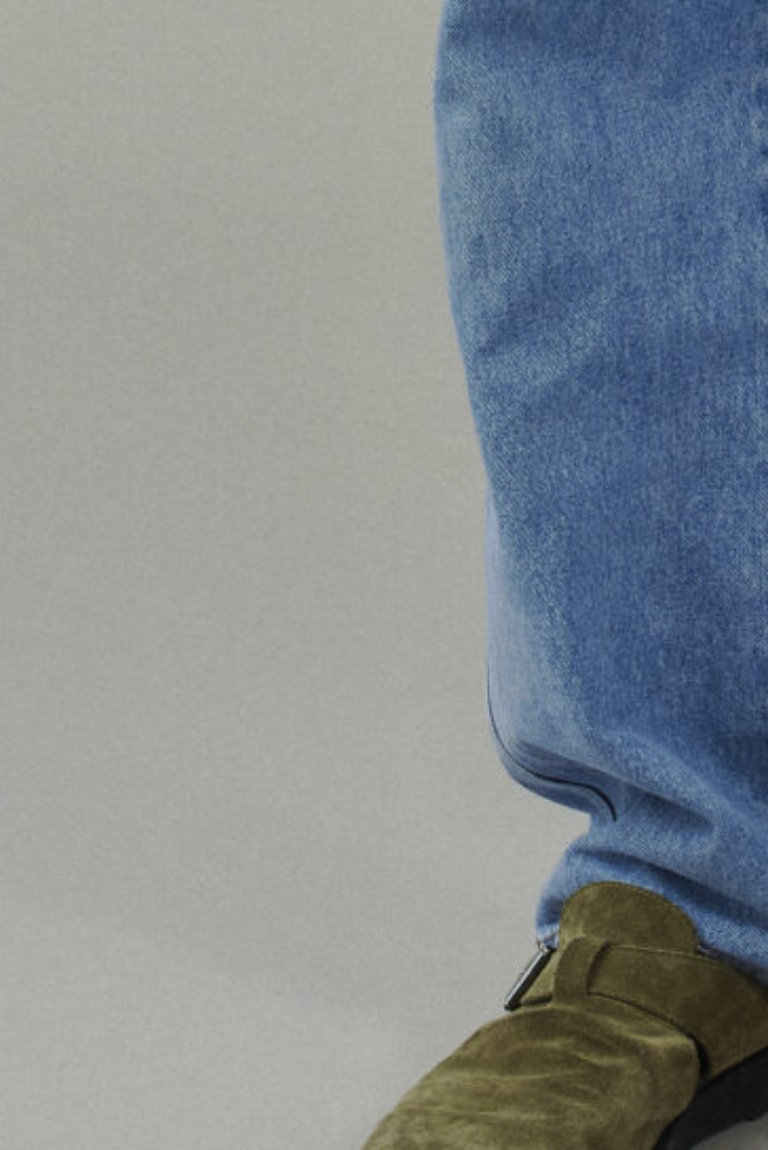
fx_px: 8405
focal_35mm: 263
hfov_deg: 5.2
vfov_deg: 7.6
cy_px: -966
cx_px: 864
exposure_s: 1/125
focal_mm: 56
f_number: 10
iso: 200
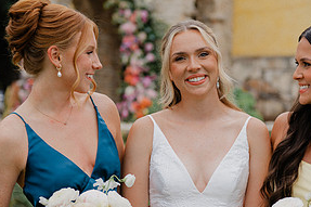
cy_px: 165
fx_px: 898
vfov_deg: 13.1
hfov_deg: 19.5
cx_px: 229
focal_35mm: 104
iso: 64
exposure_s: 1/1250
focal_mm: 50
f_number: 2.5
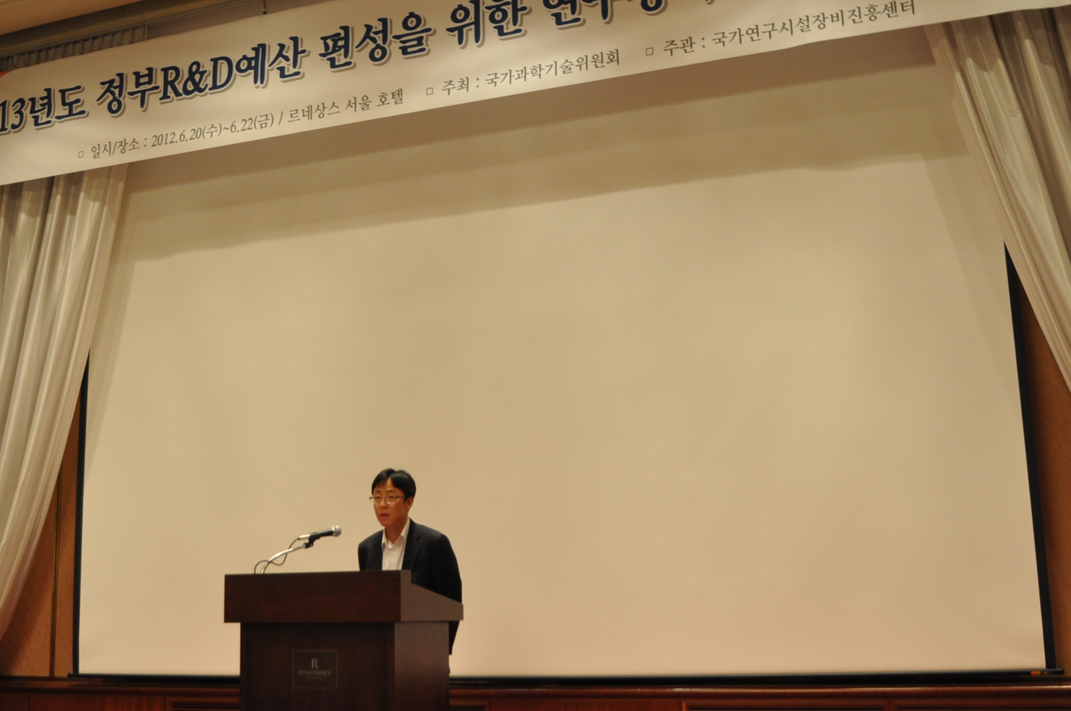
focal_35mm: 39
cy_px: 369
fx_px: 1159
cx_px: 460
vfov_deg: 34.1
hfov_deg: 49.5
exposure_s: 1/15
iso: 560
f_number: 4
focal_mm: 16
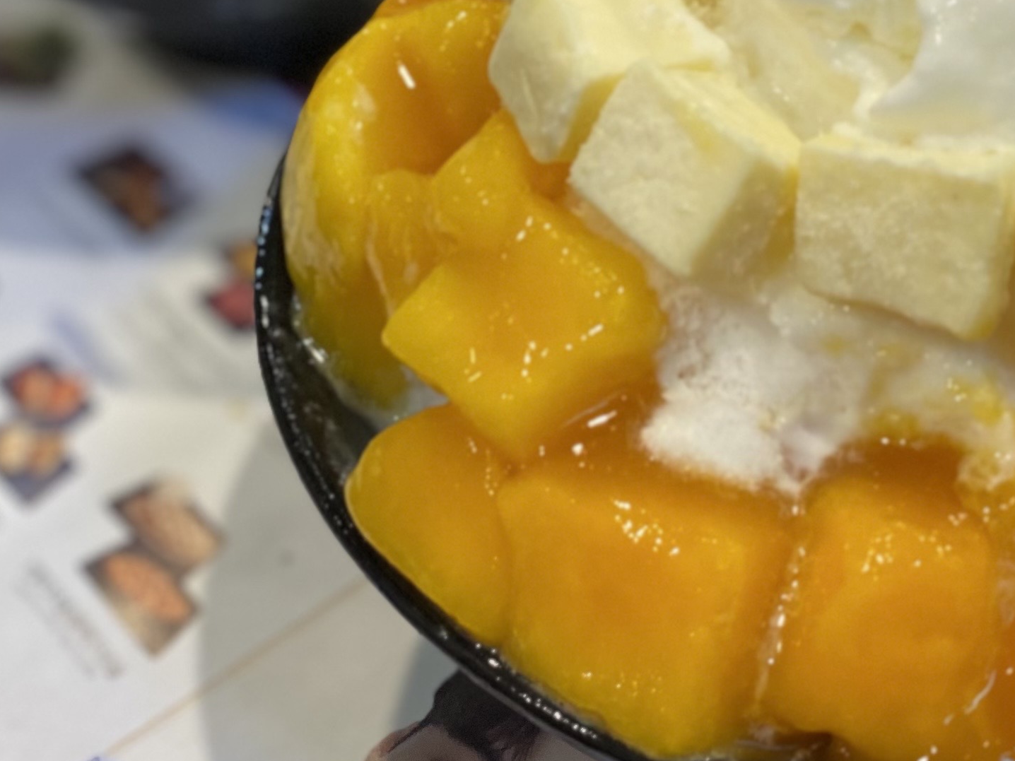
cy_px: -20
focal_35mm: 73
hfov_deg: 26.7
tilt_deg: -36.8
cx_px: 488
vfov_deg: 19.5
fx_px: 2140
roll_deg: +4.4
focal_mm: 4.25
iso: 80
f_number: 1.8
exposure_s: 1/60
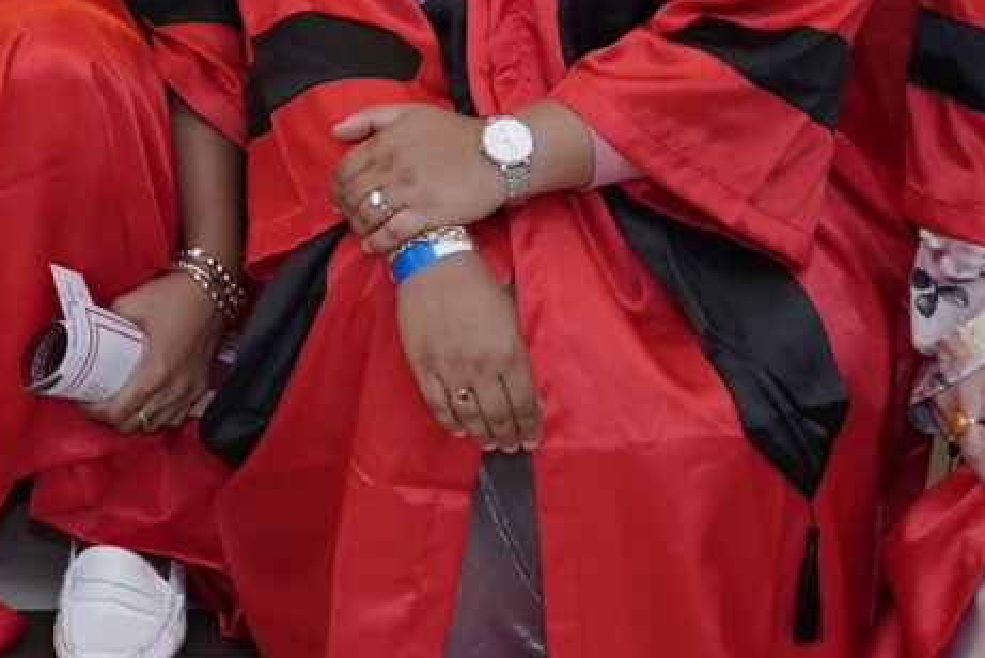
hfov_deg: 11.0
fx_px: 4800
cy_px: -593
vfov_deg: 7.6
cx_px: -769
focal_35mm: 175
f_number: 3.5
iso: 1600
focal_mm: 31.6
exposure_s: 1/160
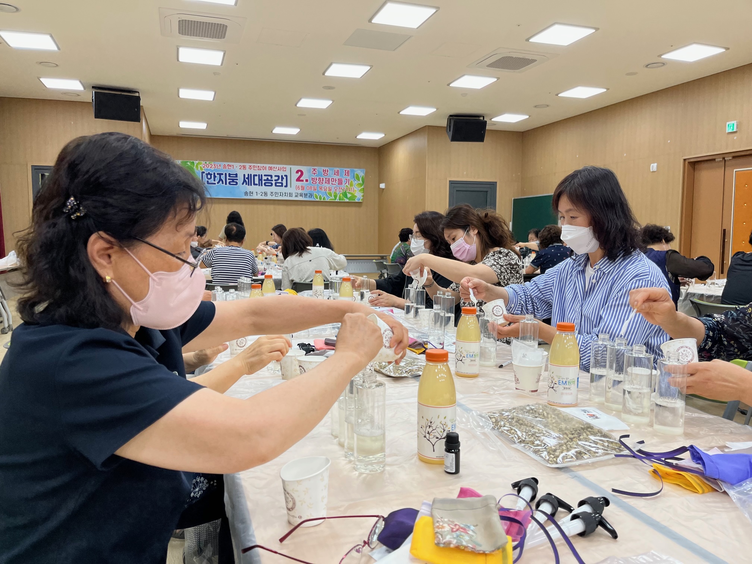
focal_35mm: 26
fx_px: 565
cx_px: 376
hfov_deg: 67.3
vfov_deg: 53.1
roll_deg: +0.4
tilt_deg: -5.0
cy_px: 282
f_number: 1.6
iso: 50
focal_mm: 5.1
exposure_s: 1/120
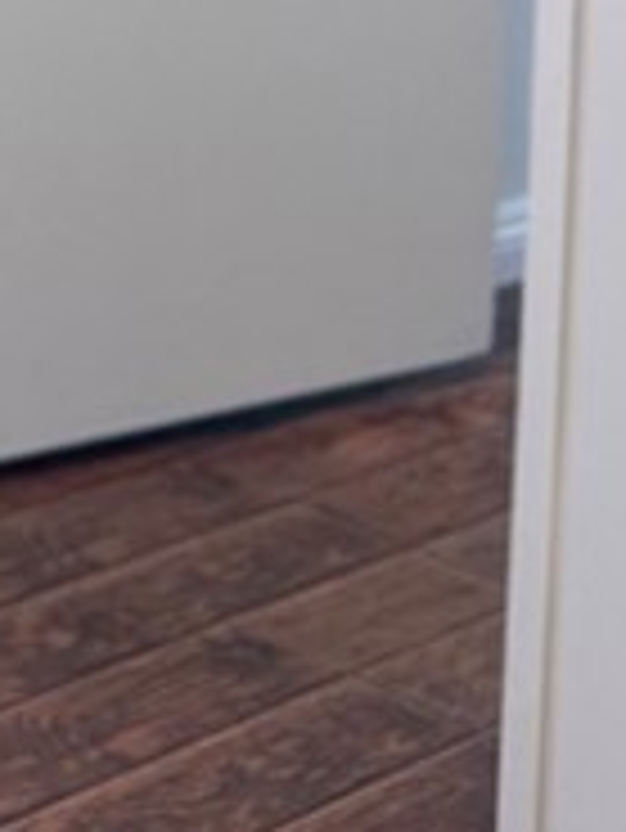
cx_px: -302
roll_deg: -3.1
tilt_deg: -1.4
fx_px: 3203
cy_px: -720
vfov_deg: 13.2
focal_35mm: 133
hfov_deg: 10.8
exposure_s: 1/120
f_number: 1.78
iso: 160
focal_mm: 6.76
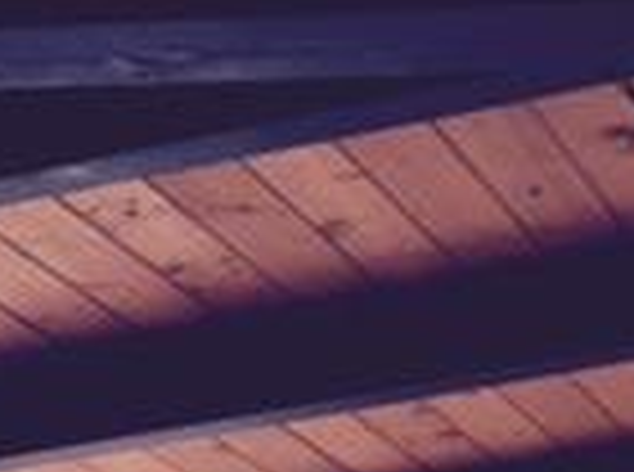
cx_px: 688
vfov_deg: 10.2
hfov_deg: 14.6
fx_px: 2411
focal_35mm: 132
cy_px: 975
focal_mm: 4.15
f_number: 2.2
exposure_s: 1/581
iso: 32
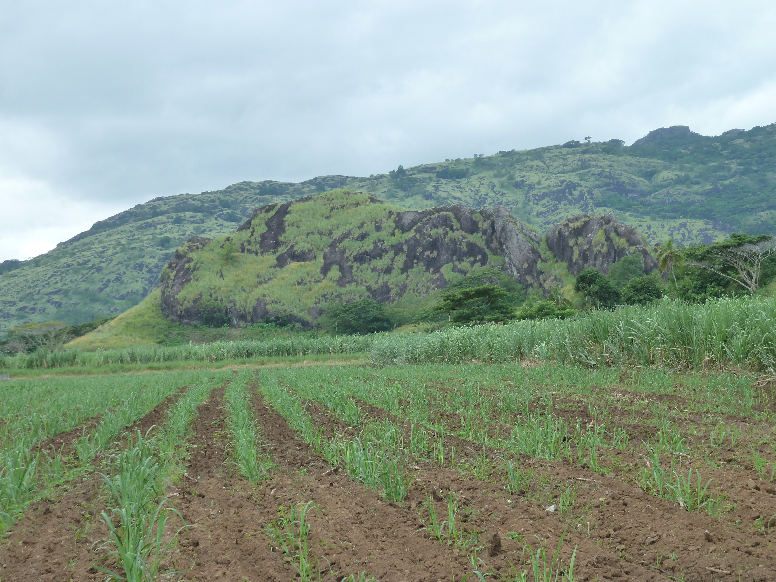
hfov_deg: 29.0
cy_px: 291
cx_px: 388
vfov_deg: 21.9
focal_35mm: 67
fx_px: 1502
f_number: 4.1
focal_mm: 11
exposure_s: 1/250
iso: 125
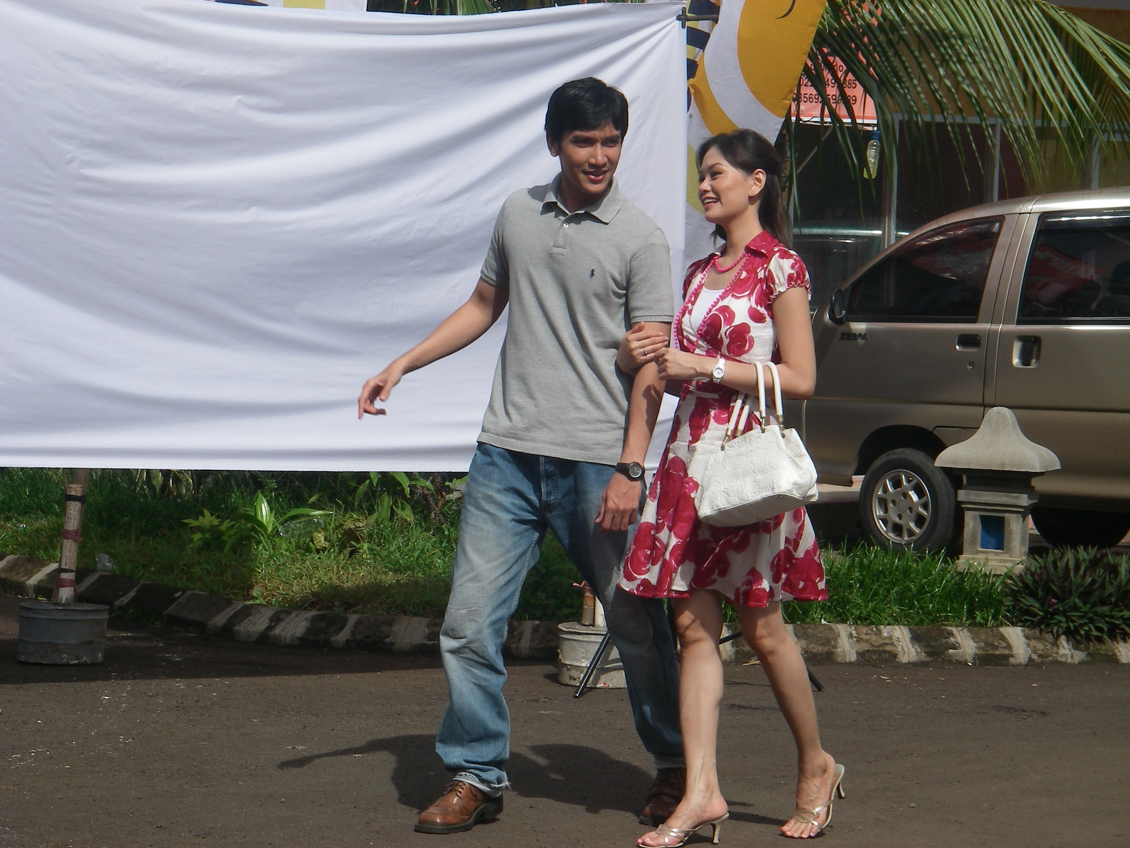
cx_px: 565
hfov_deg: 17.3
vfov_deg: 13.0
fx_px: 3721
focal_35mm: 114
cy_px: 424
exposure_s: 1/200
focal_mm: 18.9
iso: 64
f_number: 8
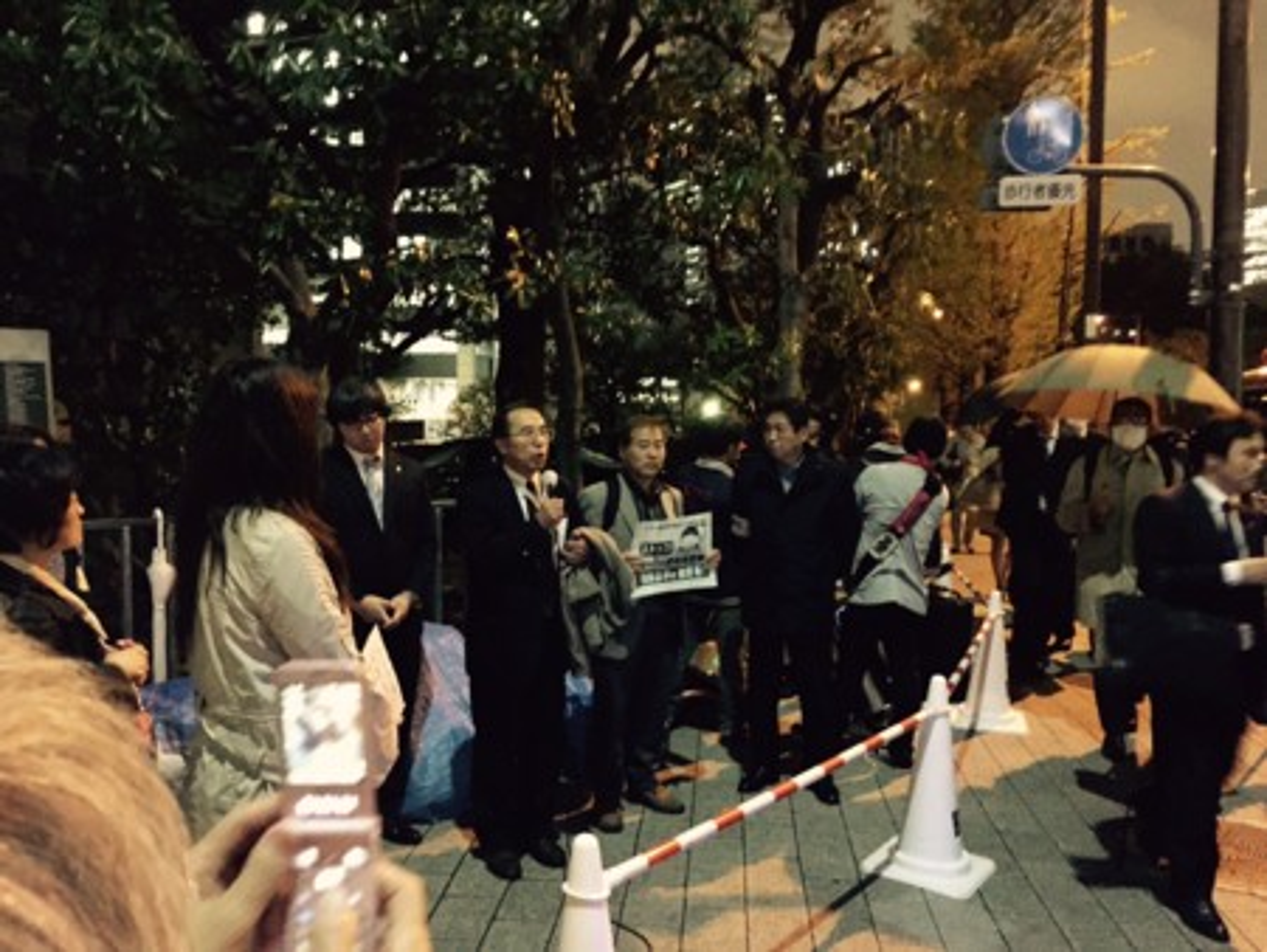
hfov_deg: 61.6
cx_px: 634
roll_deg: -0.5
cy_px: 476
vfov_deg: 48.3
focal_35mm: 29
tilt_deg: -2.4
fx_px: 1062
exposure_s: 1/15
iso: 800
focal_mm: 4.15
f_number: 2.2
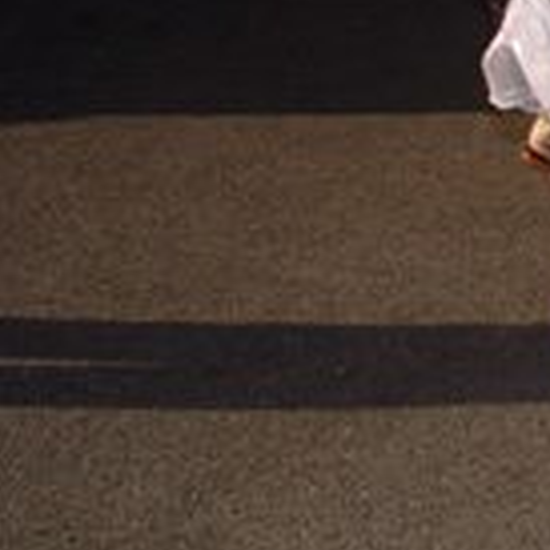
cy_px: -130
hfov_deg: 13.8
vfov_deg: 15.1
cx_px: 1036
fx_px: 1995
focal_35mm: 111
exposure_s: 1/250
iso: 200
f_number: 9
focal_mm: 20
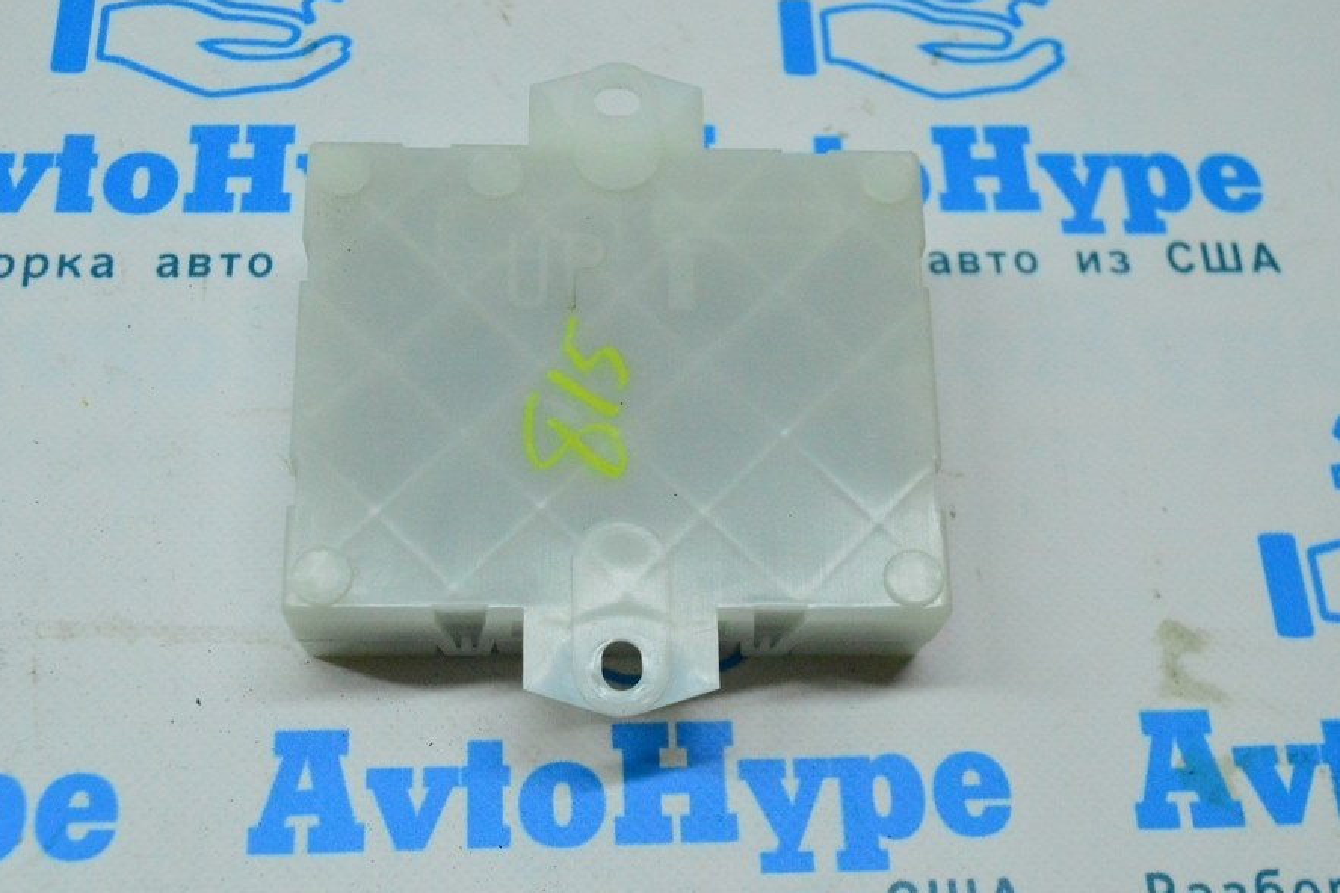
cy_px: 465
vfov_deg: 29.9
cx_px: 618
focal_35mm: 45
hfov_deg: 43.6
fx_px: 1675
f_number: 6.3
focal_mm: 26
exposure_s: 1/800
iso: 6400
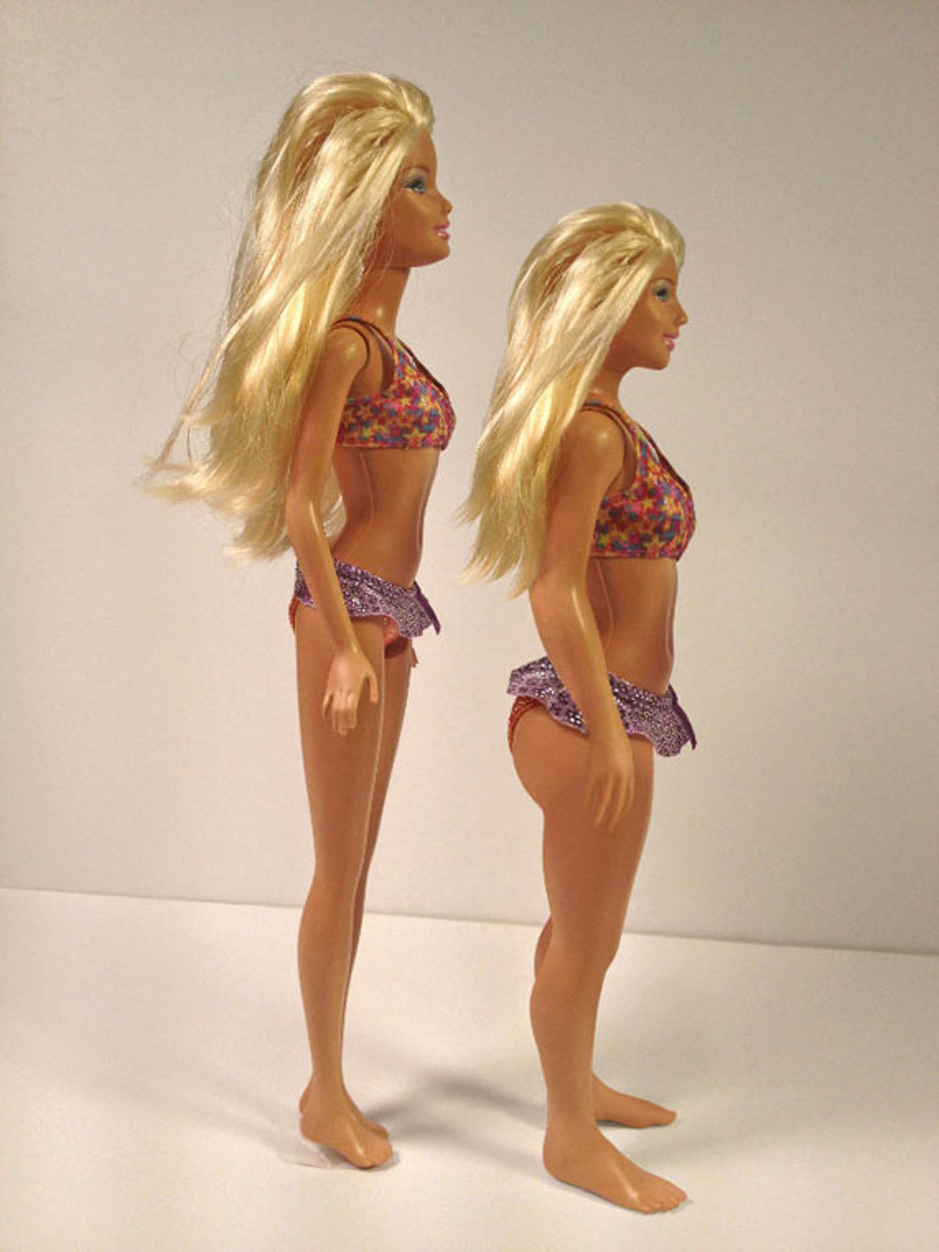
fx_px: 1266
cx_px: 470
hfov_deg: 40.7
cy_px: 626
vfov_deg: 52.6
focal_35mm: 35
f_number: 2.4
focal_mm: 4.28
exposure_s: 1/120
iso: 64
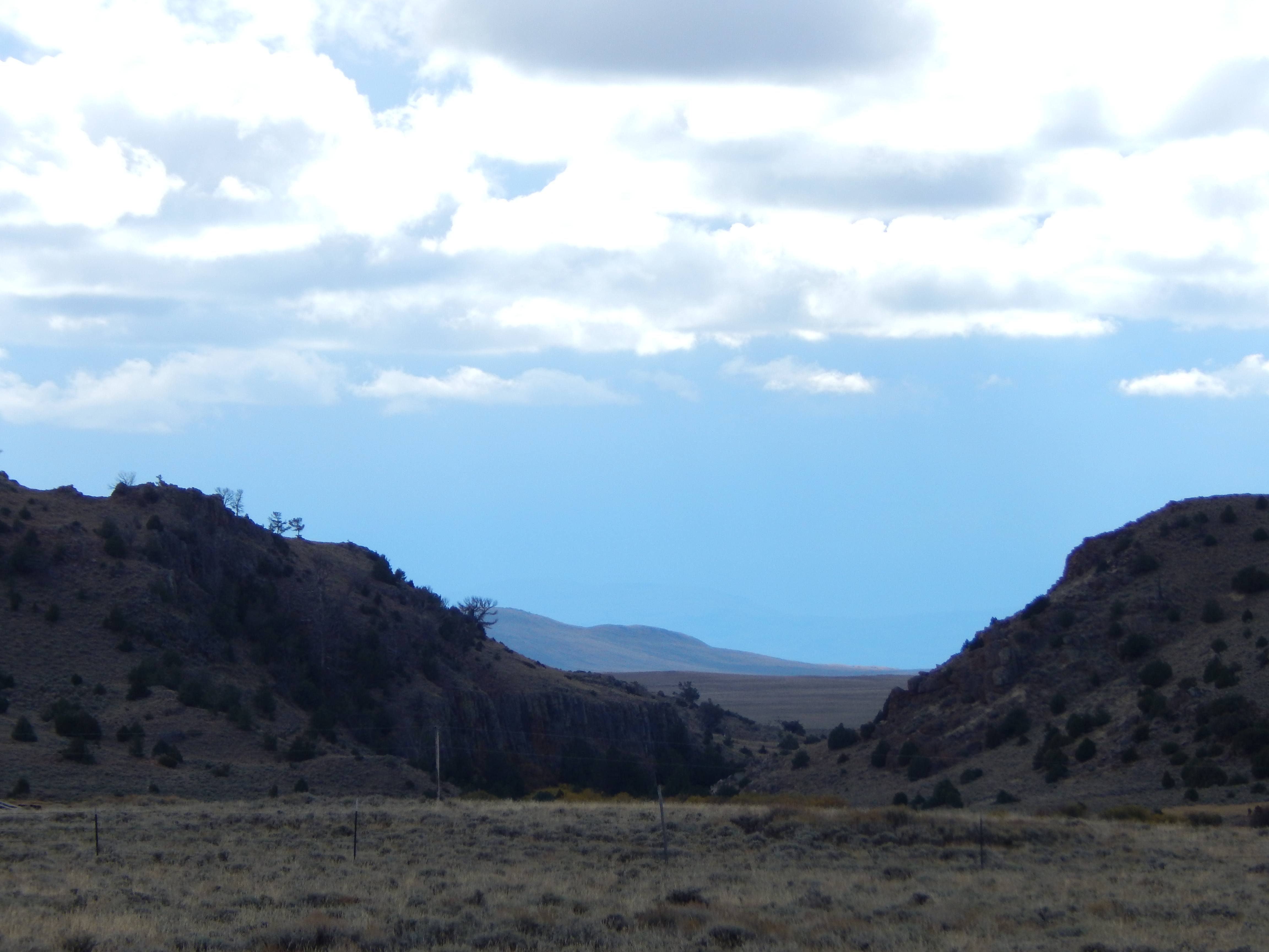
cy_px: 476
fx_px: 10228
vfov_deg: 5.3
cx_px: 634
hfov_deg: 7.1
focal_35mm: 279
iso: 125
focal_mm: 50.1
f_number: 5.7
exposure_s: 1/640
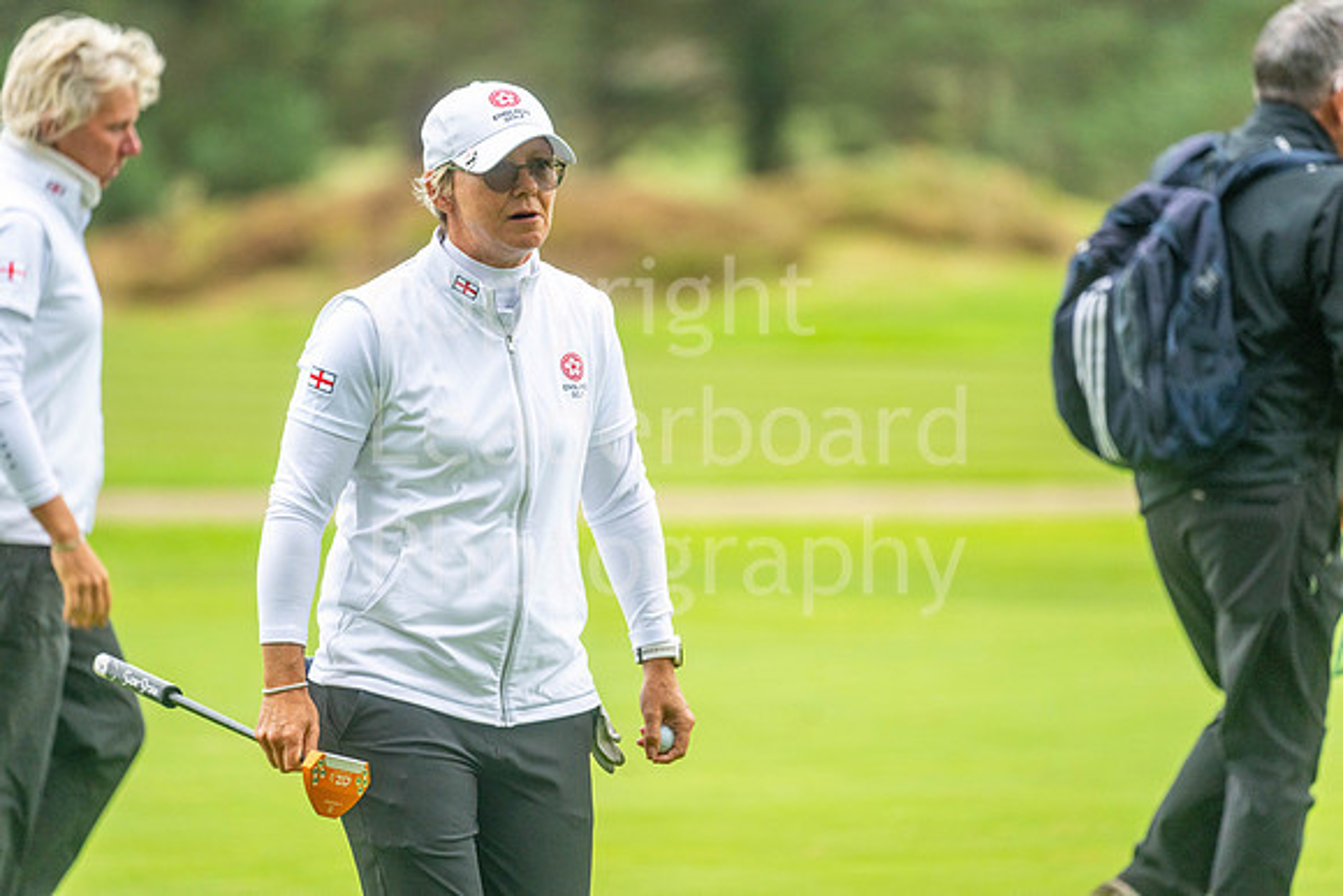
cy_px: 448
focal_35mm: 300
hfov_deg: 6.9
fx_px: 11194
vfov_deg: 4.6
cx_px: 672
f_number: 4
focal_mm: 300
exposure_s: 1/1000
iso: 800
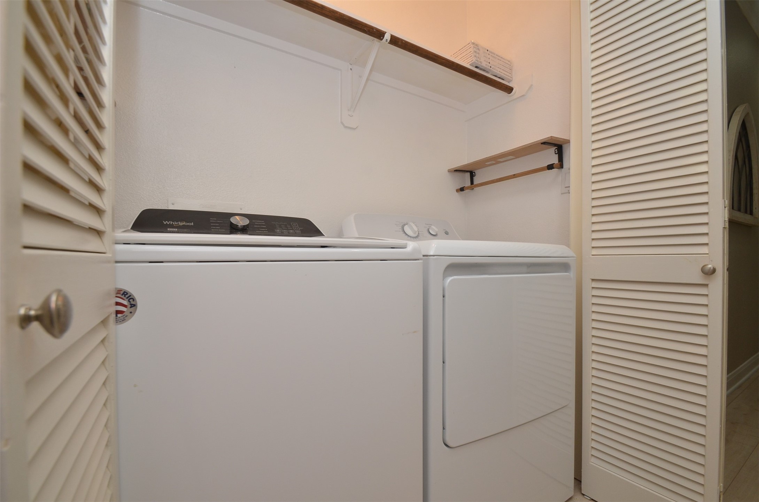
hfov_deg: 100.5
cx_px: 380
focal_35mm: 15
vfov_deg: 77.1
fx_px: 316
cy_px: 251
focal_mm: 10
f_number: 8
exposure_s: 1/80
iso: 500
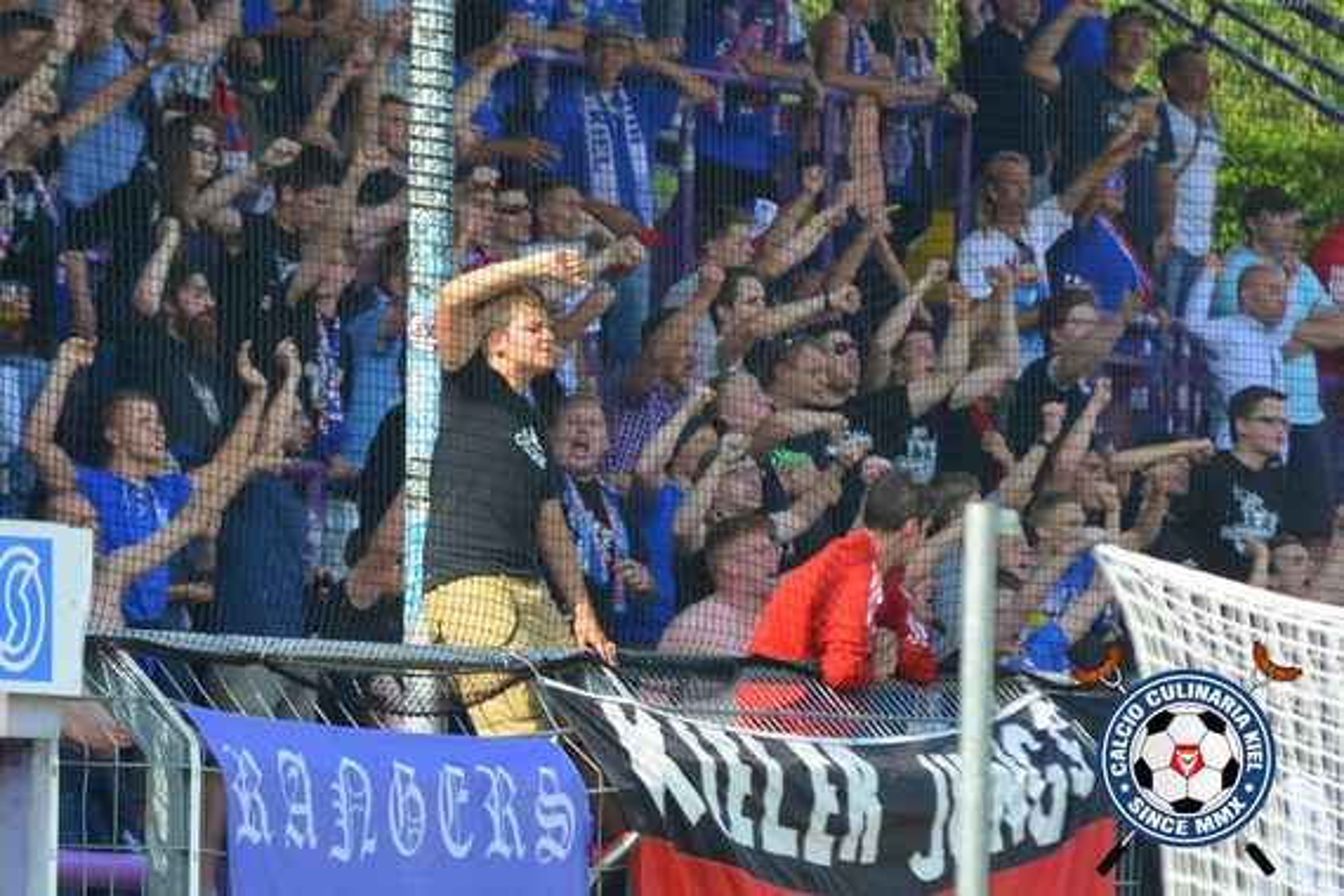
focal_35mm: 300
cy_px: 448
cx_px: 672
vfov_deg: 4.6
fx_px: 11199
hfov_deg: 6.9
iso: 400
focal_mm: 200
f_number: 4.5
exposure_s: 1/1000
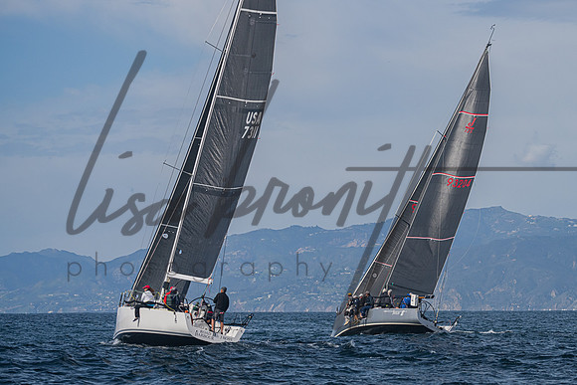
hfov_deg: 13.0
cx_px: 363
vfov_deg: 8.7
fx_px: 2526
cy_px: 182
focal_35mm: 158
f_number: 6.3
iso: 320
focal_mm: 125
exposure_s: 1/4000
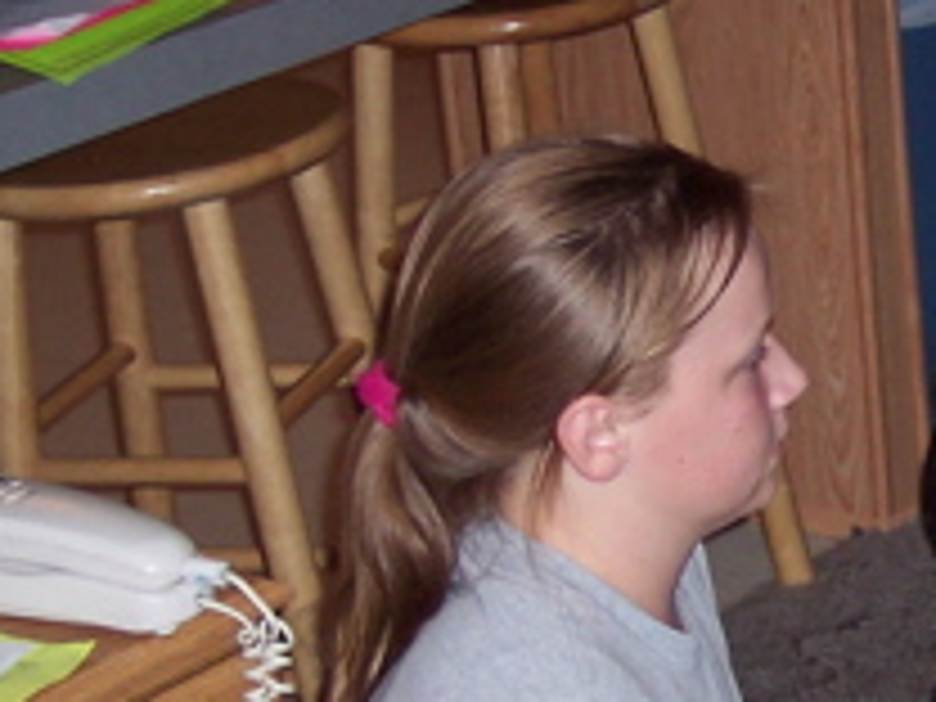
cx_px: 1226
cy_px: 610
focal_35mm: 130
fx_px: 3515
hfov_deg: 14.5
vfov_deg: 11.3
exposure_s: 1/30
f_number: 2.8
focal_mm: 8
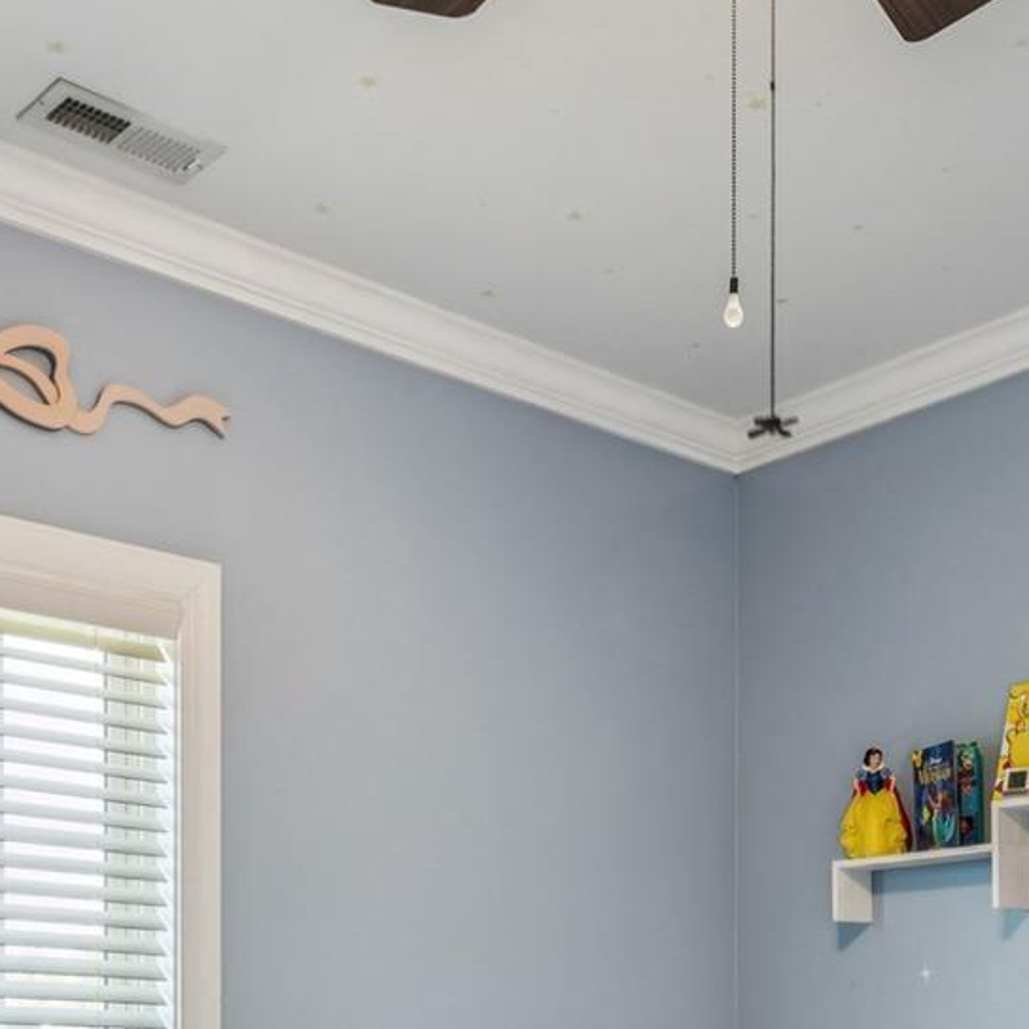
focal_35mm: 51
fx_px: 1711
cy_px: 1119
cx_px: 564
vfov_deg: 30.2
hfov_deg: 33.4
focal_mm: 15.9
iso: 100
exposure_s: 1/2.5
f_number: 9
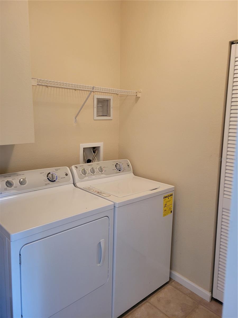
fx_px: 238
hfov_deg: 53.1
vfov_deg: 67.3
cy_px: 159
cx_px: 119
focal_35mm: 26
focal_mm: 5.4
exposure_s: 1/40
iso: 250
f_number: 1.8
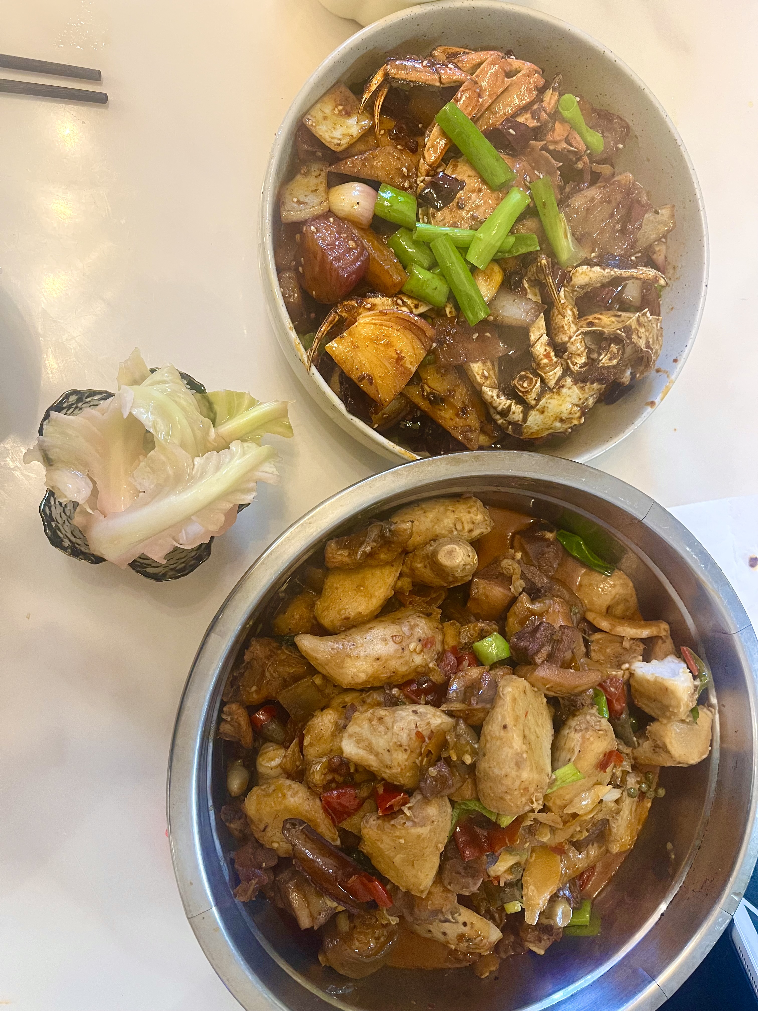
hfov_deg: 53.1
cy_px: 506
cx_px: 379
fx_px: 759
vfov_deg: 67.3
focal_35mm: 26
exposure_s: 1/60
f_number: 1.6
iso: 250
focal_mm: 5.1
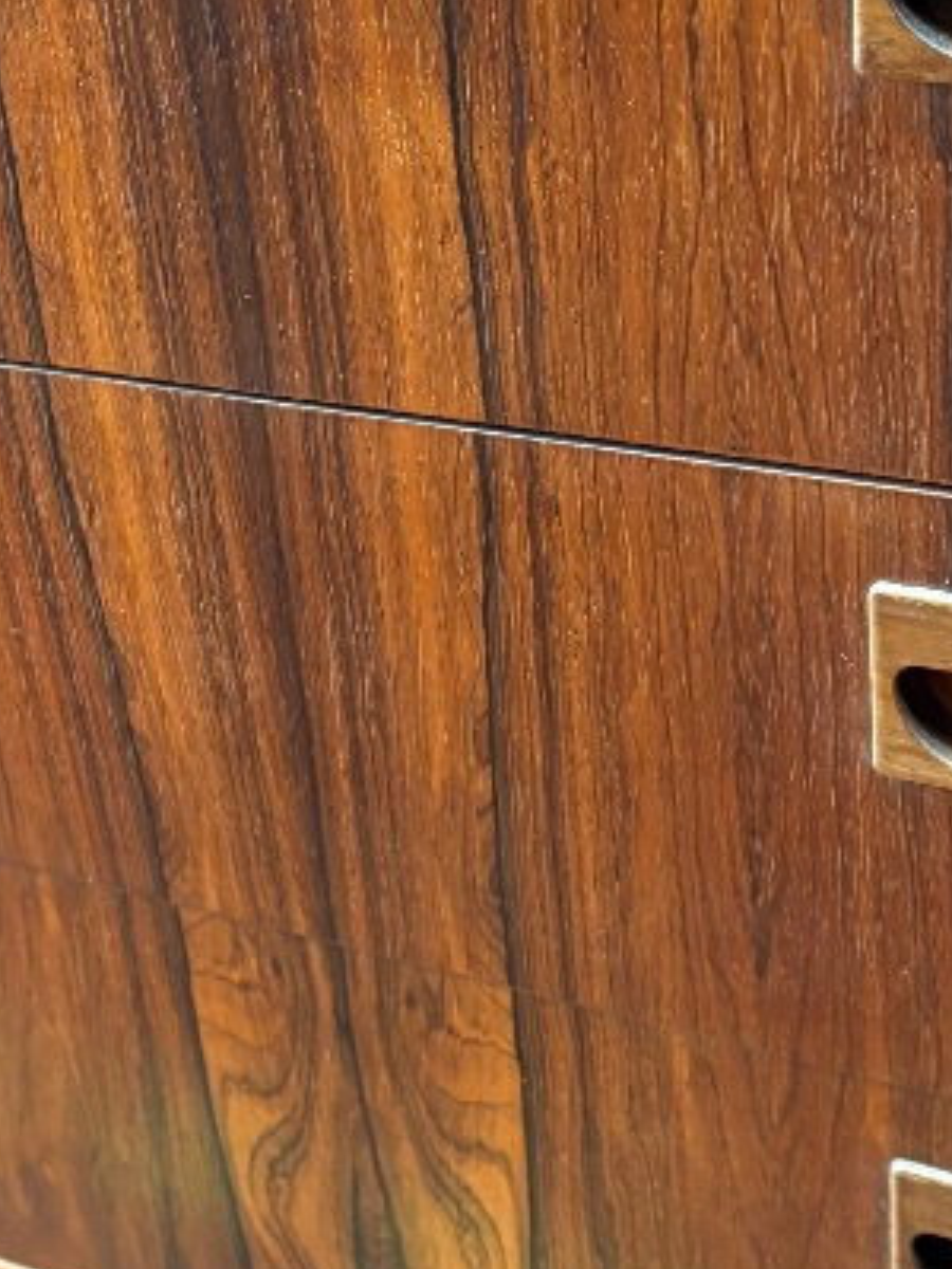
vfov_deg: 24.9
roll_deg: +9.4
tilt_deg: -28.0
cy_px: 450
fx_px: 2860
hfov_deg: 18.6
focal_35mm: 78
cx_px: 108
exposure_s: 1/50
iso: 500
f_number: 1.6
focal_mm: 5.96
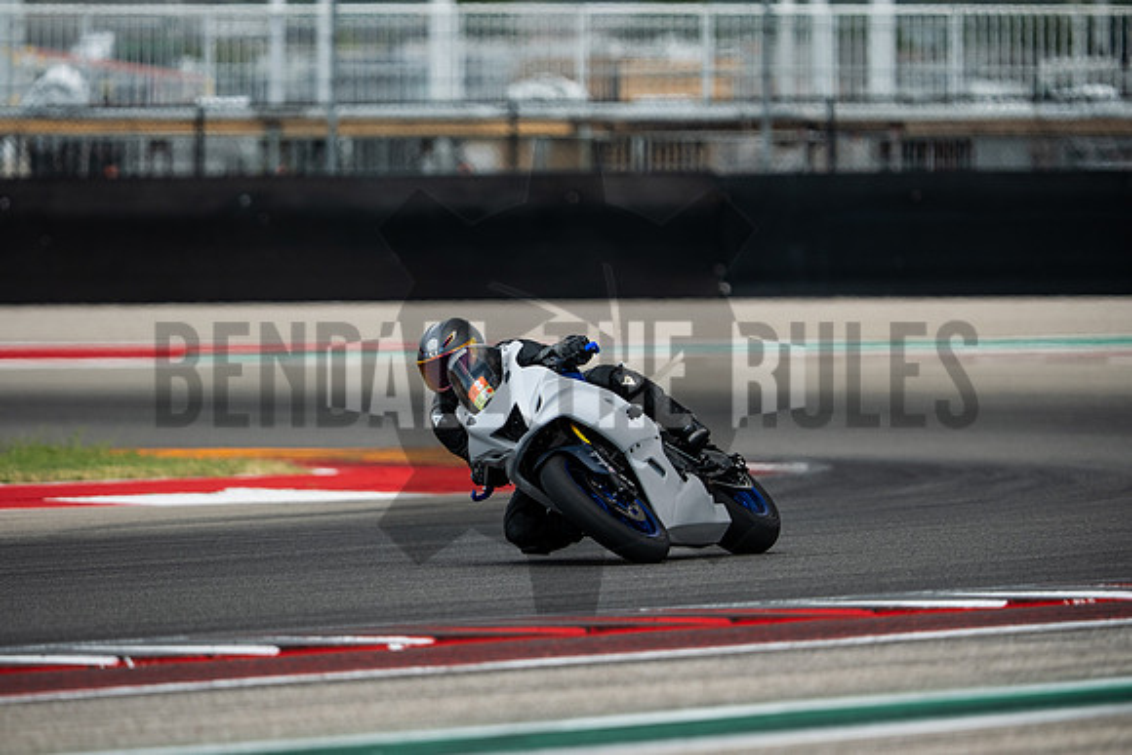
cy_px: 378
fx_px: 13209
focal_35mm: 420
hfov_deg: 4.9
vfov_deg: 3.3
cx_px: 566
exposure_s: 1/1600
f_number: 2.8
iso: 250
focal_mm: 280
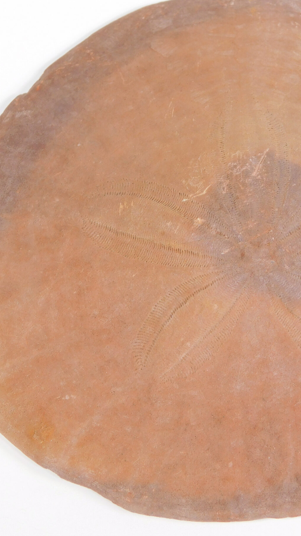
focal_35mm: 109
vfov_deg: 19.6
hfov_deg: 11.1
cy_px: 271
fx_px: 1547
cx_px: 211
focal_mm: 12.6
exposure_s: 1/100
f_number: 4.3
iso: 125
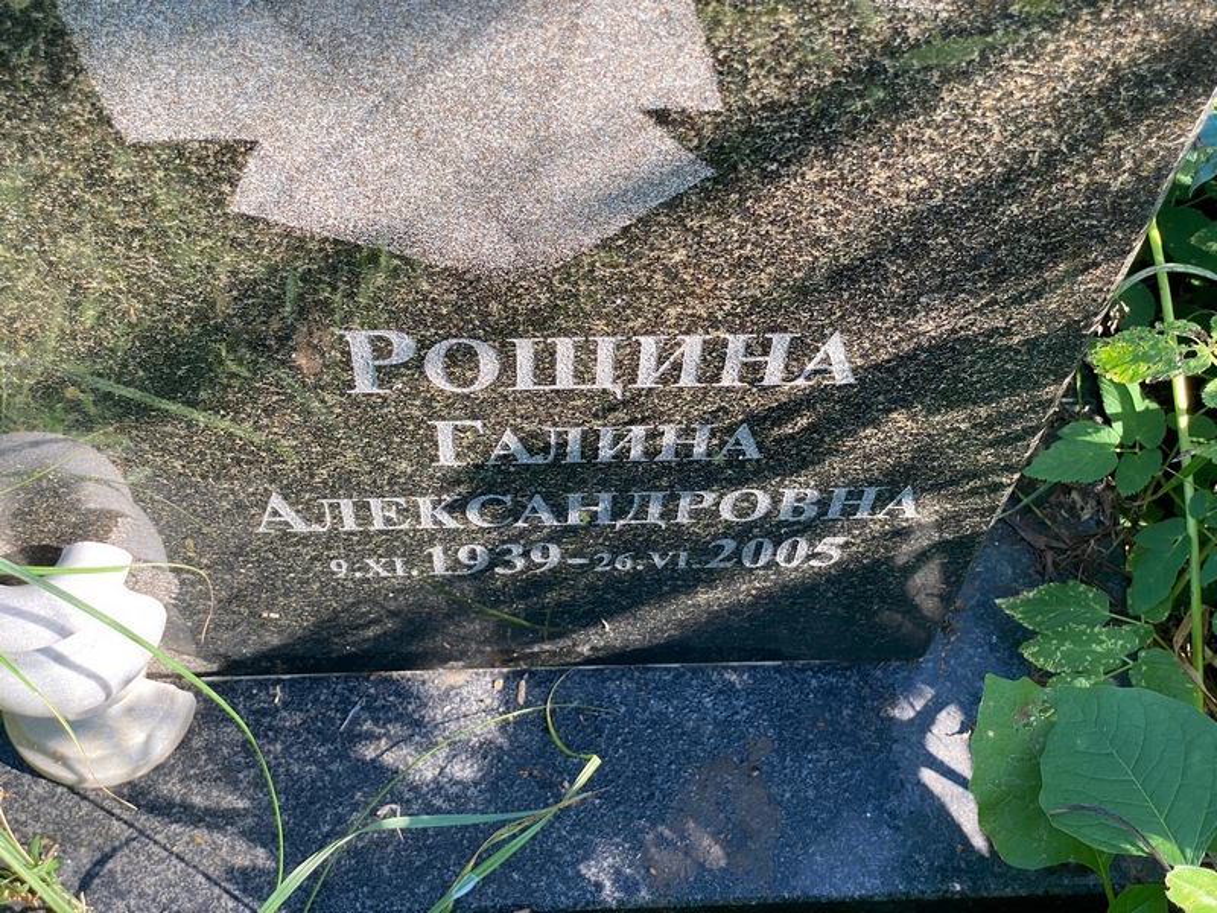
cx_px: 608
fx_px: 1828
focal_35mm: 52
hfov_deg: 36.8
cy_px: 456
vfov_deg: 28.0
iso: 20
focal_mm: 6
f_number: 2
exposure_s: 1/124
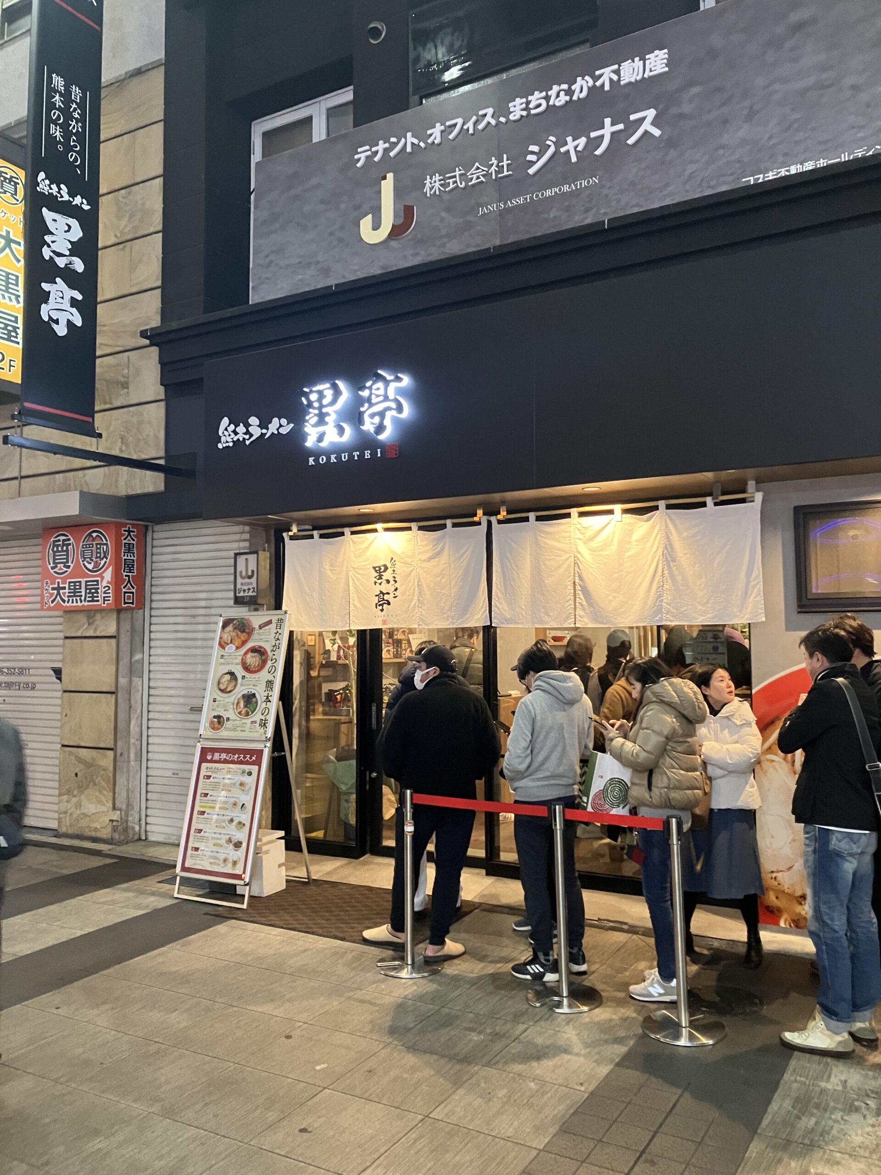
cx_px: 440
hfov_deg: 49.7
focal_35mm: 28
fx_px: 950
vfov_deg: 63.4
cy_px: 588
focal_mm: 3.99
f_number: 1.8
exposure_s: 1/40
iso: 400
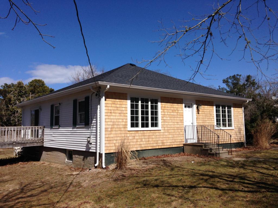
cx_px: 139
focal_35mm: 33
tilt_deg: +5.0
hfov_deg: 55.4
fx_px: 265
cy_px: 104
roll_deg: -0.9
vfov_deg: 42.9
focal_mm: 4.12
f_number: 2.4
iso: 50
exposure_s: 1/2710
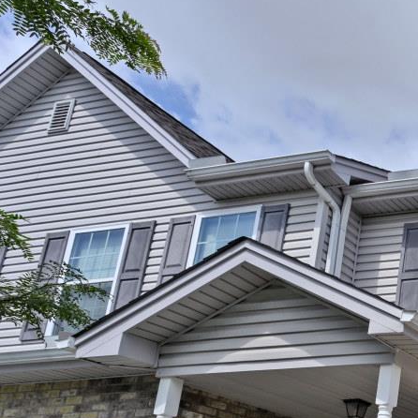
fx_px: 546
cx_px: 688
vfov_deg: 36.8
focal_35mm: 40
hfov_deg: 25.3
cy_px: 433
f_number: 7.1
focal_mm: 14
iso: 100
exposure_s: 1/400
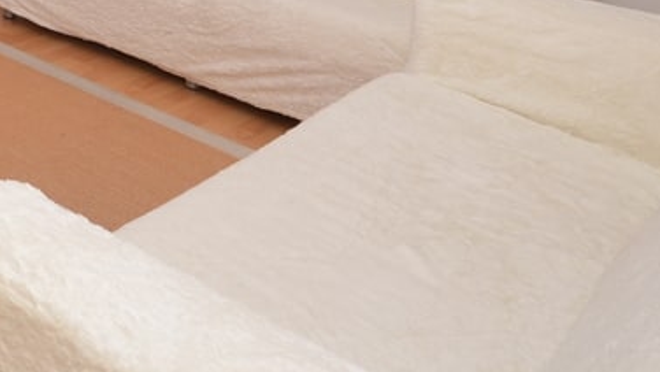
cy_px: -264
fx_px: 876
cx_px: -128
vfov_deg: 19.2
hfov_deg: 33.7
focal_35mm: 50
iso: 200
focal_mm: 10
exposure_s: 1/125
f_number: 5.6
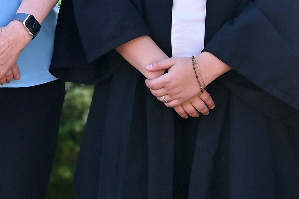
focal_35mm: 150
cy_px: -100
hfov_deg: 13.5
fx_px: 1245
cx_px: -17
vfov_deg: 8.9
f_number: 9
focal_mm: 37
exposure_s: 1/160
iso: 400
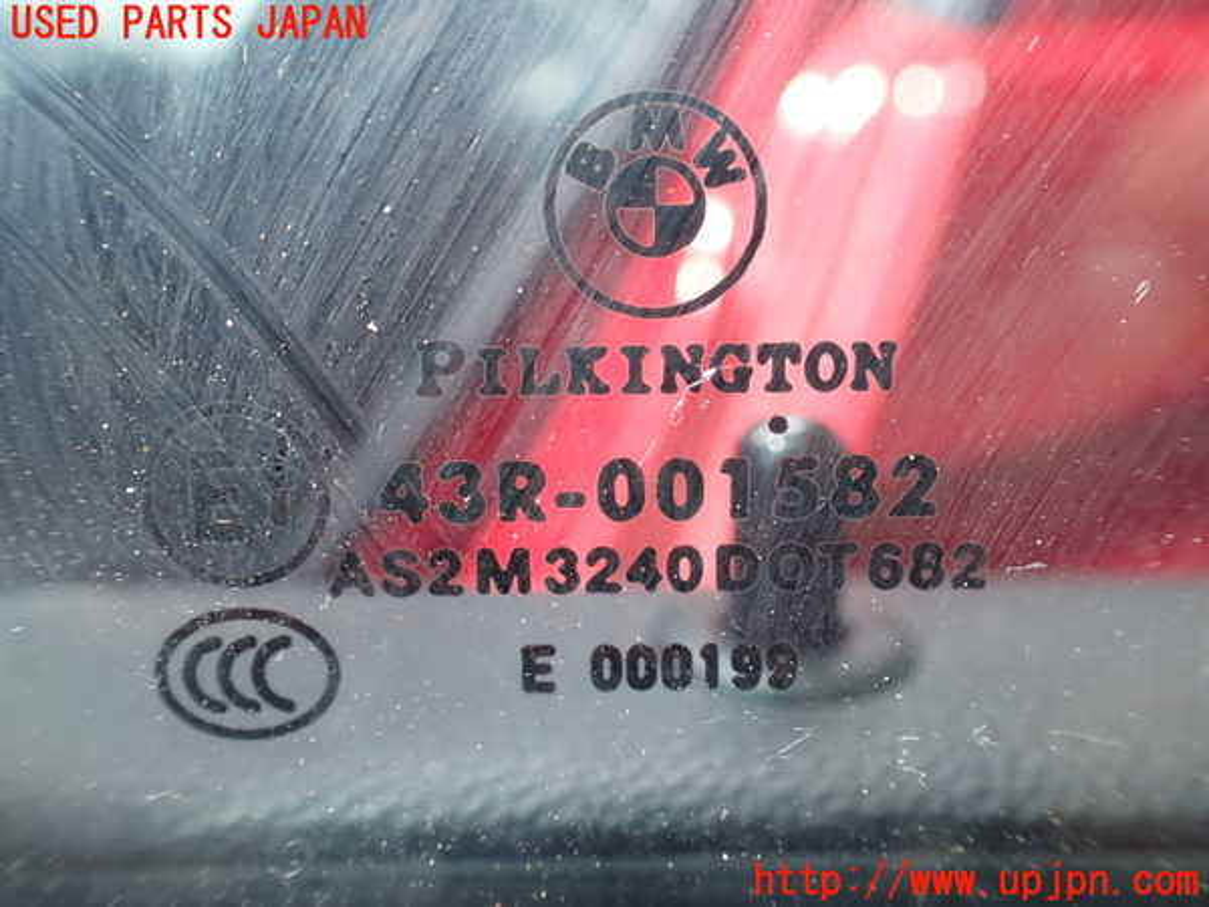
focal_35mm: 30
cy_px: 454
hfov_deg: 60.0
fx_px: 1048
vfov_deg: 46.8
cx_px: 604
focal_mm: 5.4
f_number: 2.3
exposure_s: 1/125
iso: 125
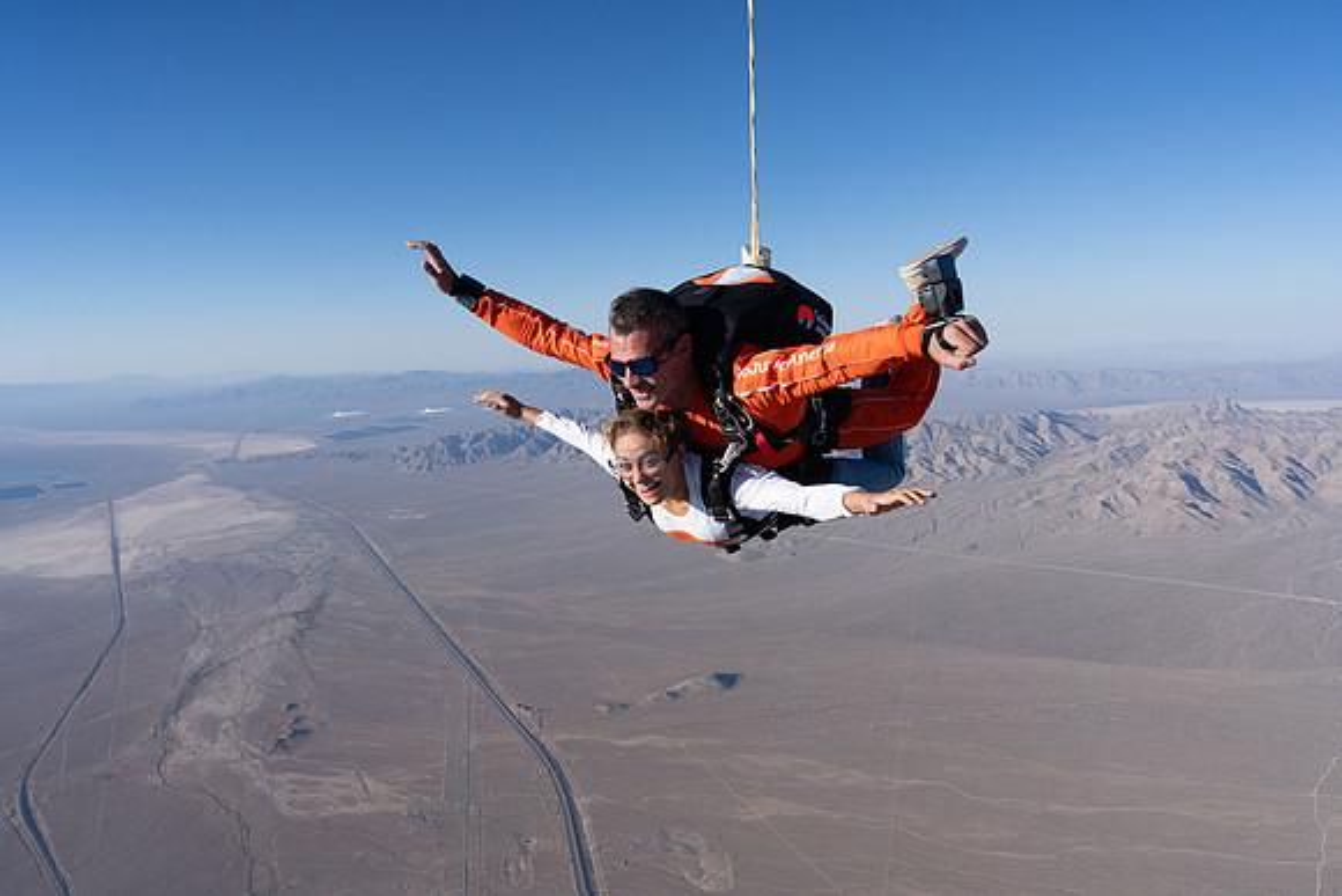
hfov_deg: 73.7
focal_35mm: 24
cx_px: 671
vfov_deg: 53.2
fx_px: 895
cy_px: 448
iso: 800
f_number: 10
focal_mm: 24
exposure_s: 1/2000
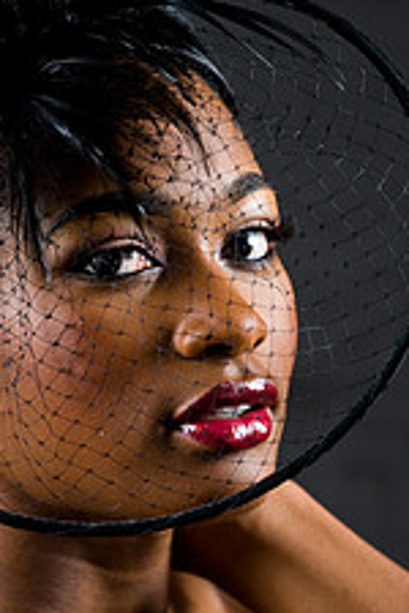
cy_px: 384
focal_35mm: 400
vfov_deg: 5.2
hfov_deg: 3.4
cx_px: 151
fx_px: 6816
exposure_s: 1/125
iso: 320
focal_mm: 200
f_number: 5.6
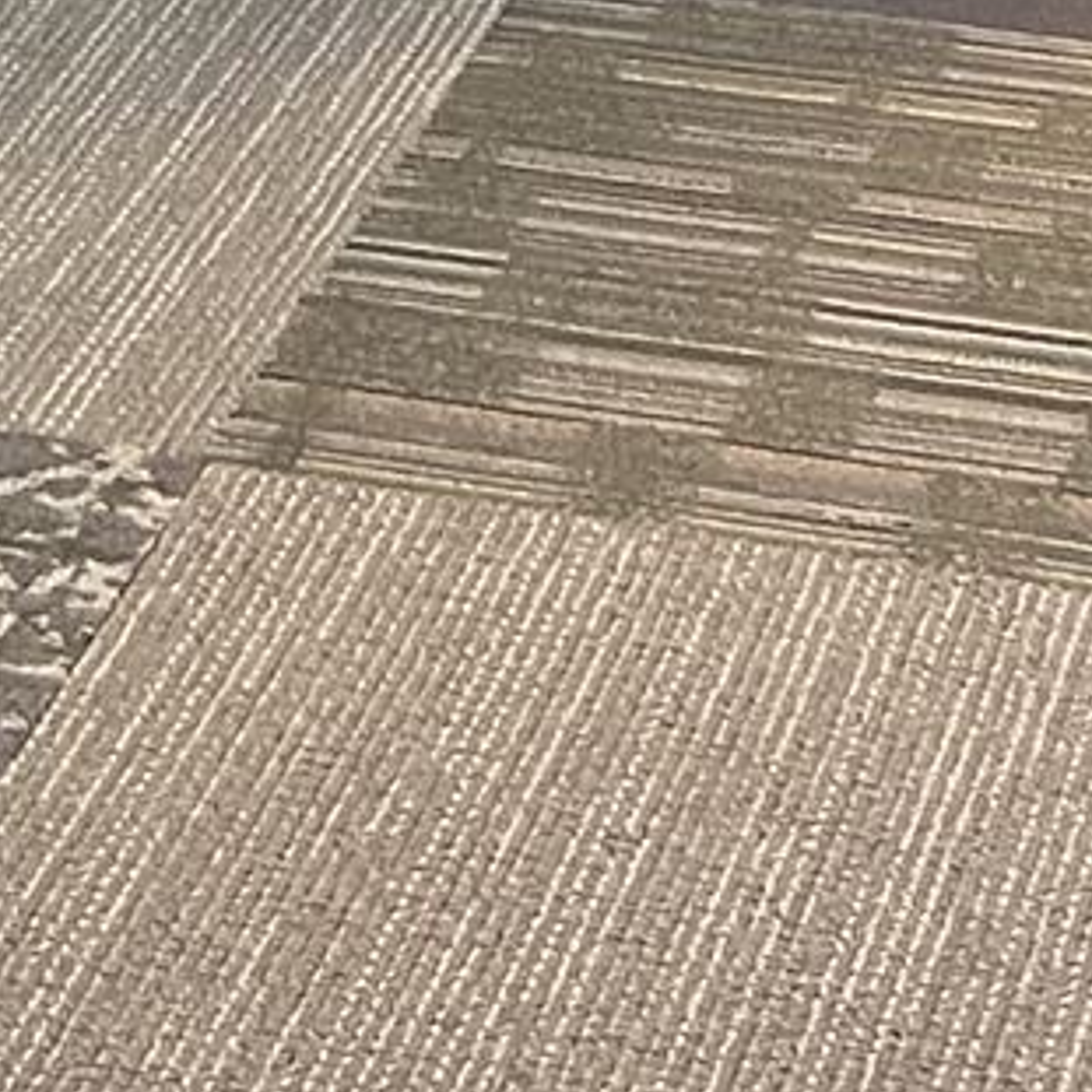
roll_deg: +1.8
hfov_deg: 10.2
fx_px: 6067
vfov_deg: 9.4
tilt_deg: -11.6
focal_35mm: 170
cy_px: -1299
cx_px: 140
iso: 500
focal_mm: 5.1
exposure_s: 1/60
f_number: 1.6
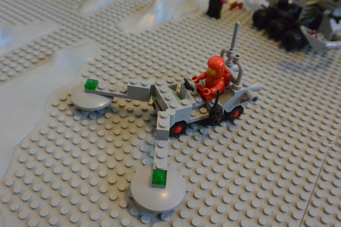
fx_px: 303
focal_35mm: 32
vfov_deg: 41.1
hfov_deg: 58.7
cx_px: 170
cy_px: 114
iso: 2800
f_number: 3.8
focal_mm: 12.2
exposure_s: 1/125
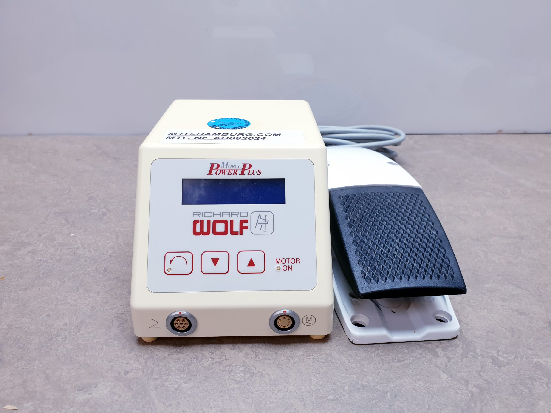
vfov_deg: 53.1
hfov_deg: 67.3
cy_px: 206
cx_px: 276
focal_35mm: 26
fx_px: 414
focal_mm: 4.3
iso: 80
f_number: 2.4
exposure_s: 1/100
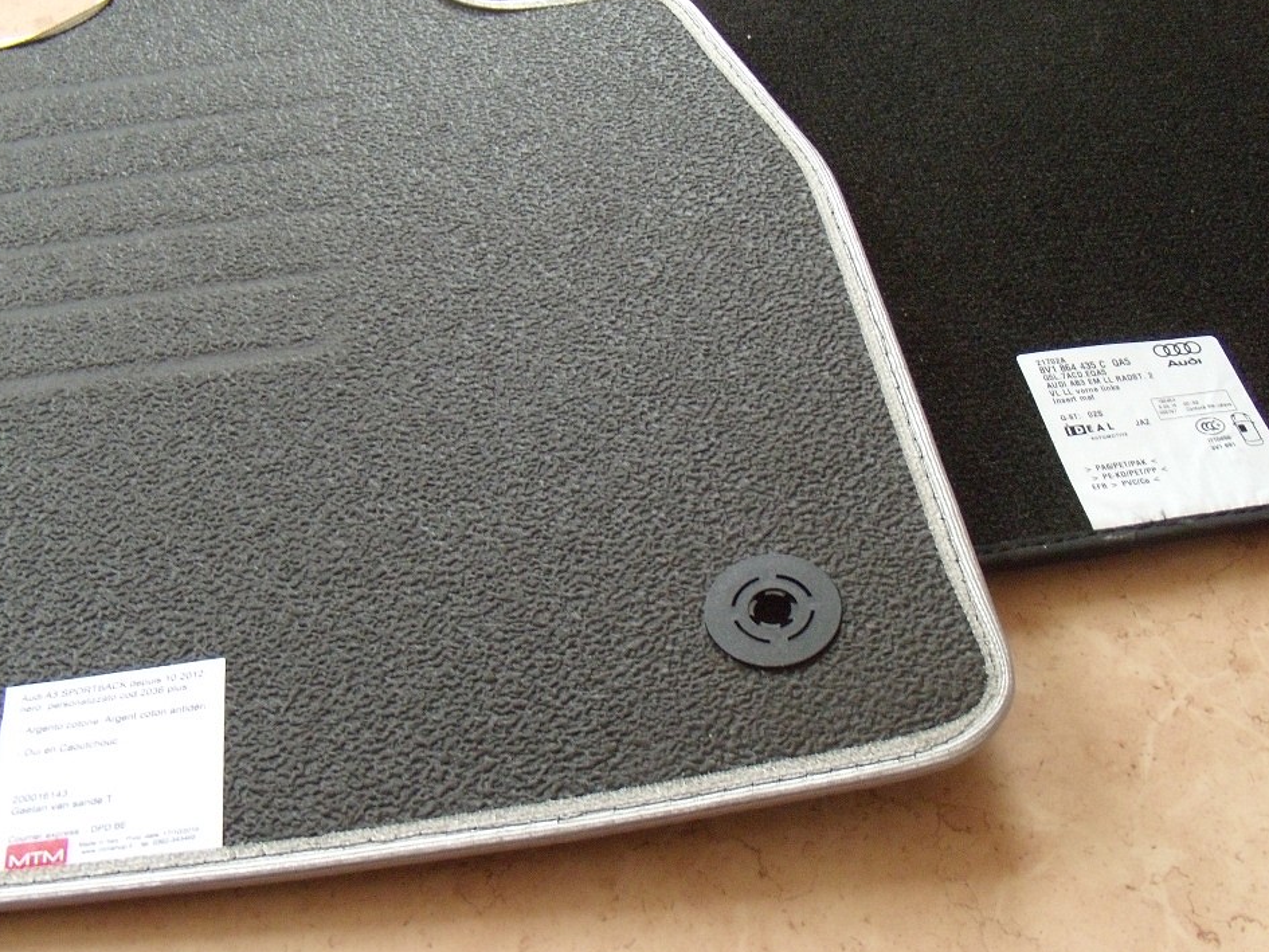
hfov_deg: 47.9
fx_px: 1430
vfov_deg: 36.8
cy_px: 451
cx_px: 623
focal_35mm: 39
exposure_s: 1/10
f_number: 3.6
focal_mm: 6.4
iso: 400
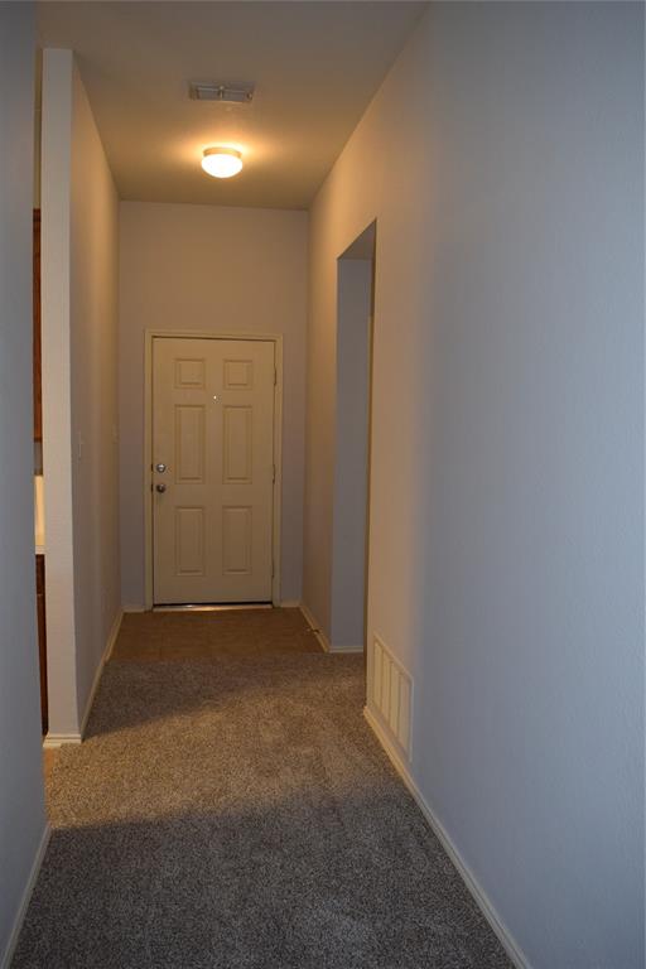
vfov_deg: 67.4
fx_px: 727
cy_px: 484
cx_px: 323
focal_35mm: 27
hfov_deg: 47.9
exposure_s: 1/125
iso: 800
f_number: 5.6
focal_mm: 18
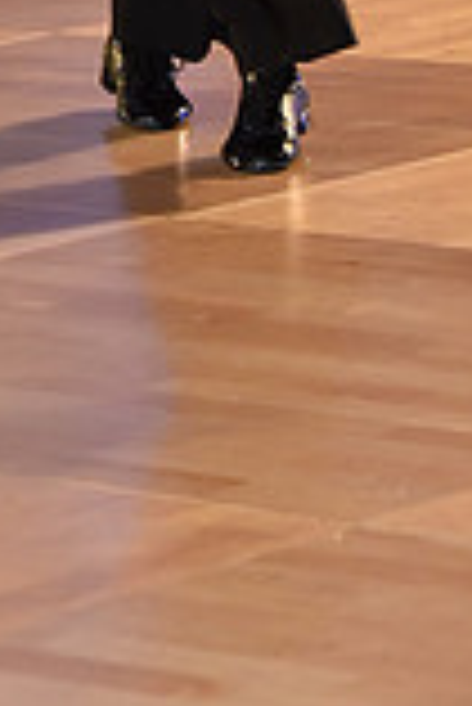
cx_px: -223
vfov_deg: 6.4
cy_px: -594
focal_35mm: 314
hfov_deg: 4.4
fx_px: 6161
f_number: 5
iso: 2000
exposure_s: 1/250
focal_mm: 85
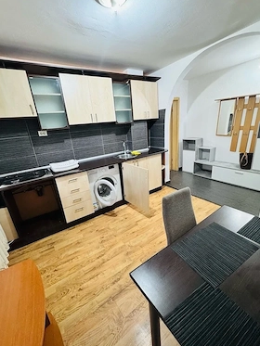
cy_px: 173
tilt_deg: -17.3
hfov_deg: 81.8
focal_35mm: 15
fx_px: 150
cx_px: 132
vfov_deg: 98.2
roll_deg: +4.3
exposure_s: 1/50
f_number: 2.2
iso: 320
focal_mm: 2.22
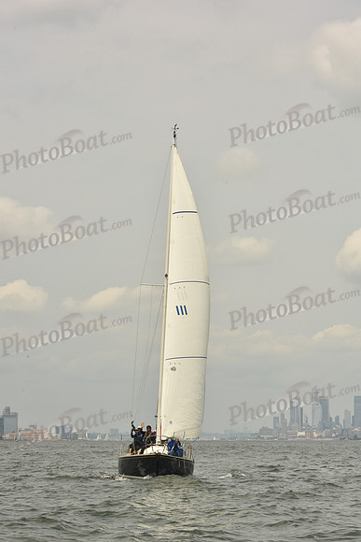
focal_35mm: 85
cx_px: 180
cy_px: 271
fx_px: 1278
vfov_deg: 23.9
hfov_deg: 16.1
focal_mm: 85
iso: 250
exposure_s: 1/640
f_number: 13
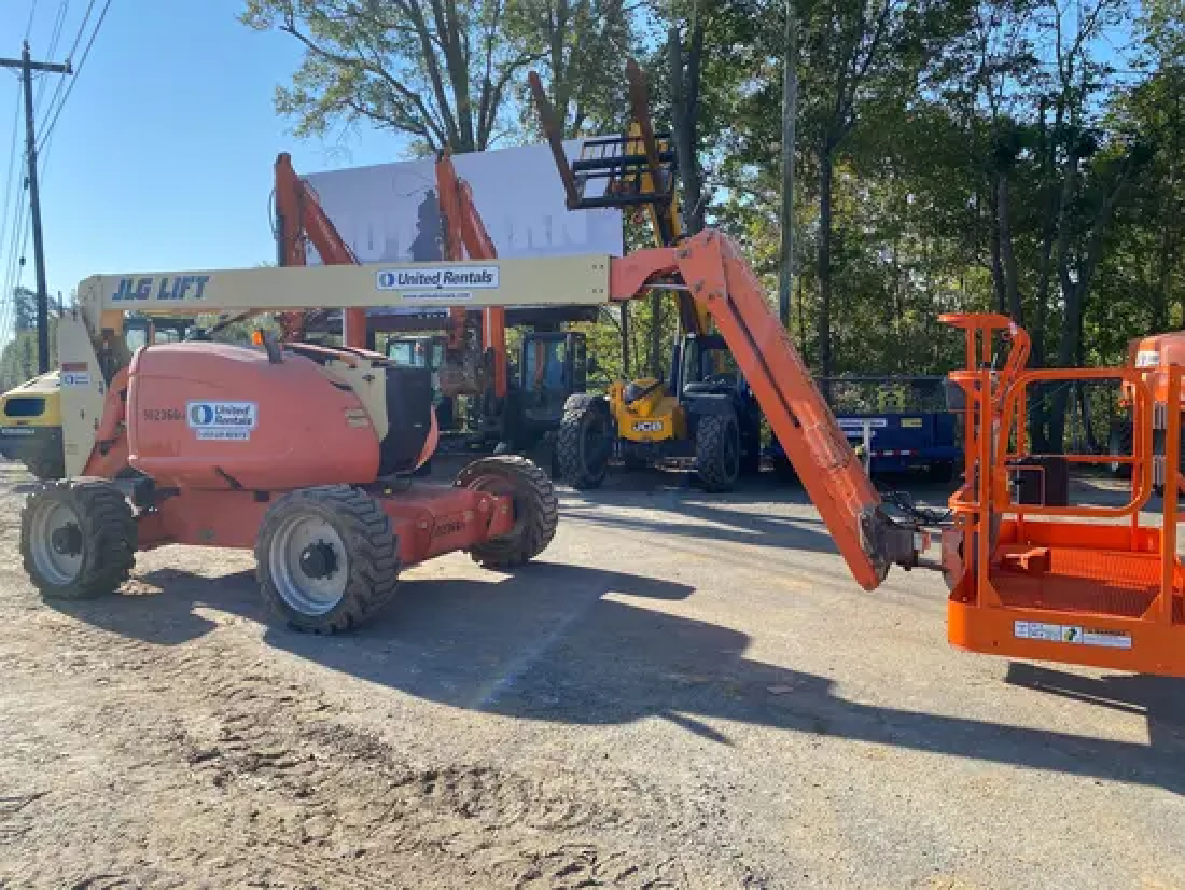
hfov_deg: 67.3
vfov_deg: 53.1
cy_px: 445
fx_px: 890
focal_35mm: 26
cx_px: 592
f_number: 1.8
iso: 32
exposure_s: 1/1330
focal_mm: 4.25
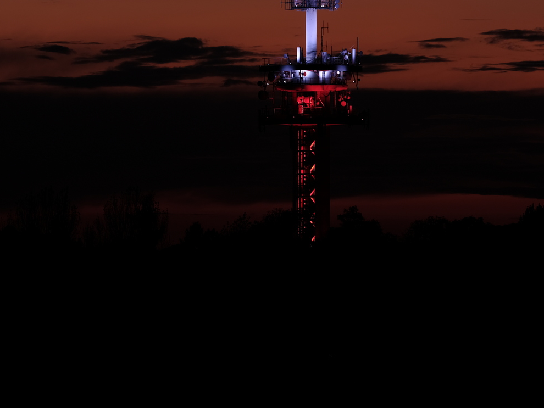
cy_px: 155
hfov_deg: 5.0
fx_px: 6288
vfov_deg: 3.7
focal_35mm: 400
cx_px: 305
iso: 100
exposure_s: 1/5
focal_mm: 250
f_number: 4
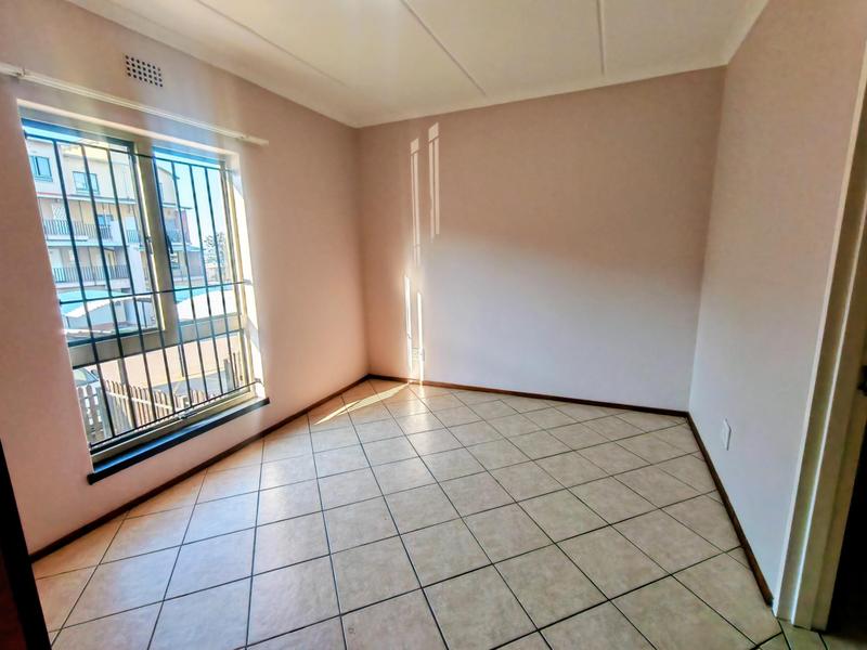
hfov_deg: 94.5
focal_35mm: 16
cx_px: 434
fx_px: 401
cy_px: 325
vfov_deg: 78.1
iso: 50
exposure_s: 1/120
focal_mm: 1.96
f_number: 2.2
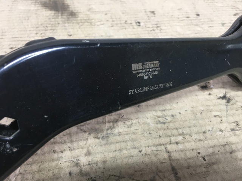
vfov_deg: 48.2
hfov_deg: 61.7
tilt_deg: -46.8
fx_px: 203
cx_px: 121
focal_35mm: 29
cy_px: 90
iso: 100
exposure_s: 1/33
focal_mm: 4.15
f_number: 2.2
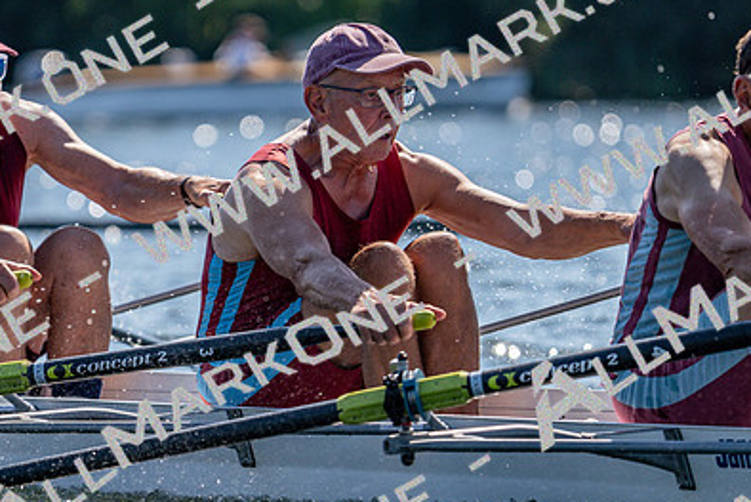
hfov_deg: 4.1
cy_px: 270
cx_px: 368
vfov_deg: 2.7
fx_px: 10580
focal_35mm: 507
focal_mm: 344
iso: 250
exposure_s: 1/1600
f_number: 6.3
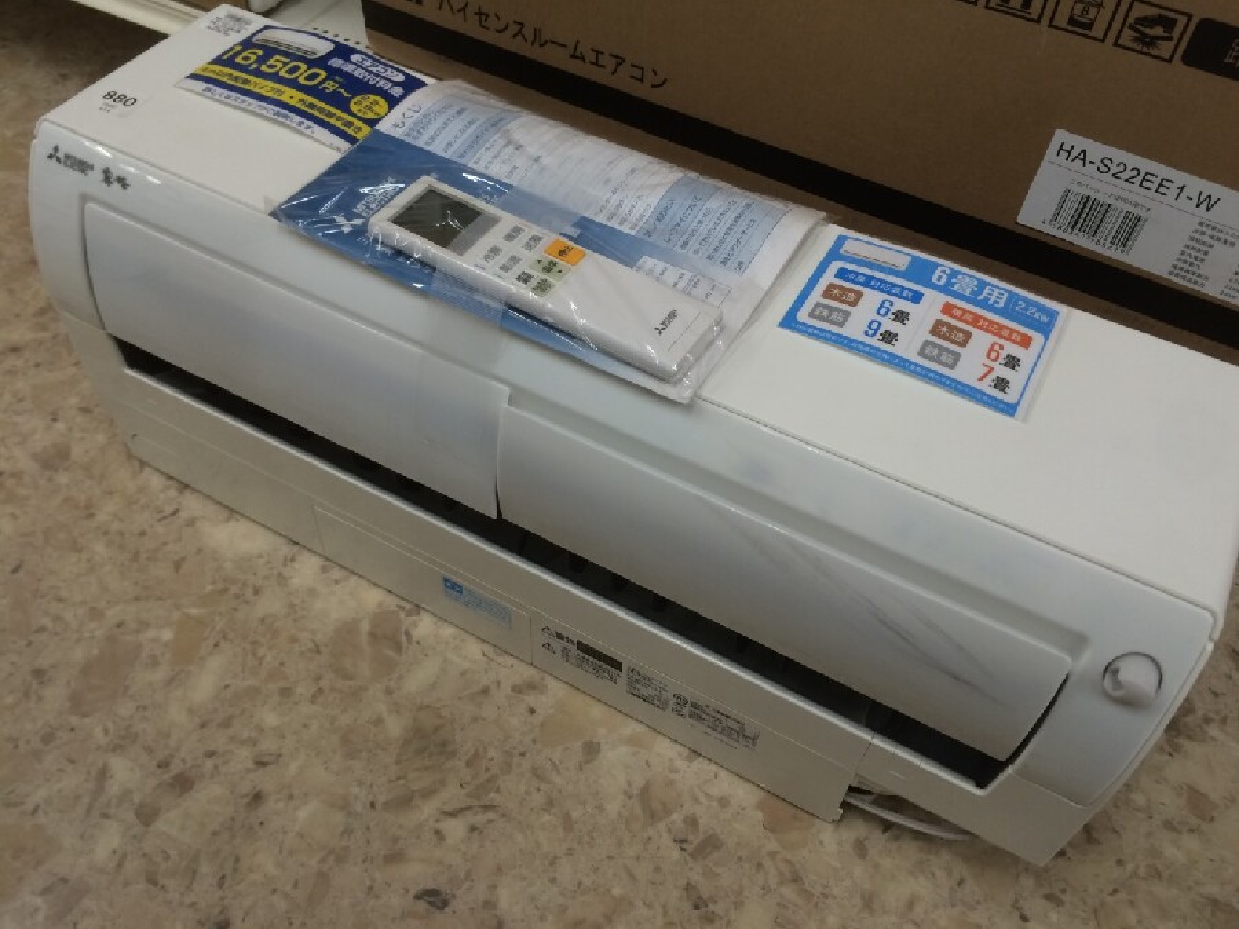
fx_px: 1038
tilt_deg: -52.4
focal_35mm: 29
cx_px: 620
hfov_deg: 61.7
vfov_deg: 48.2
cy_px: 464
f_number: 2.2
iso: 40
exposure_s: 1/40
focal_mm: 4.15
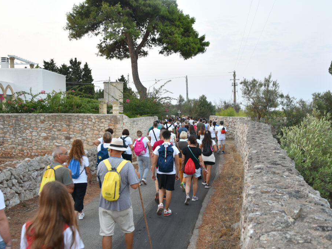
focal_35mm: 36
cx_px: 167
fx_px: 345
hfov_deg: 51.4
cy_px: 125
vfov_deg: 39.6
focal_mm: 22
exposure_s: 1/80
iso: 400
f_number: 4.5
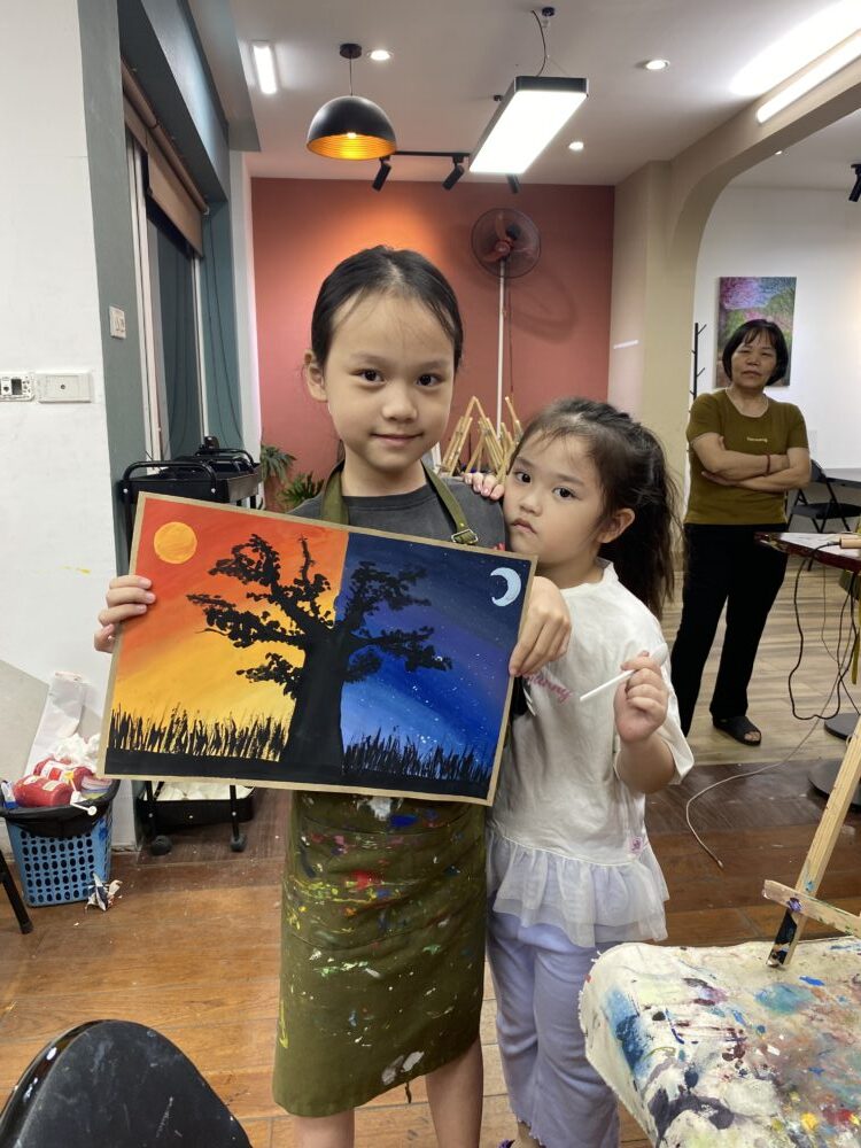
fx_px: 862
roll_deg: -0.7
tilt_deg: -9.2
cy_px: 574
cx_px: 430
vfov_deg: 67.3
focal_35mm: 26
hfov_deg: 53.1
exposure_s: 1/100
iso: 80
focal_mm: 4.25
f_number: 1.8
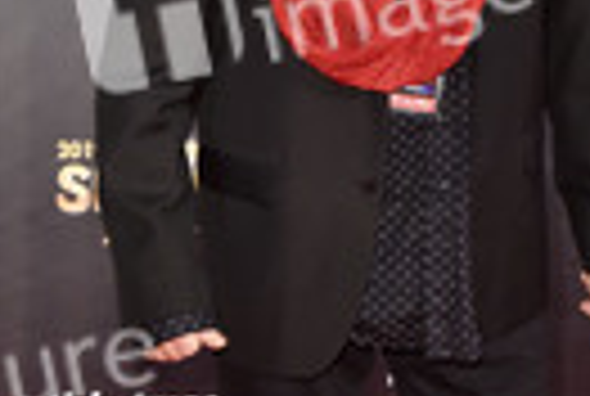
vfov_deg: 9.1
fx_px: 2497
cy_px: 212
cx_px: 432
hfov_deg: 13.4
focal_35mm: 152
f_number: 5.6
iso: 1000
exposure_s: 1/160
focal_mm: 50
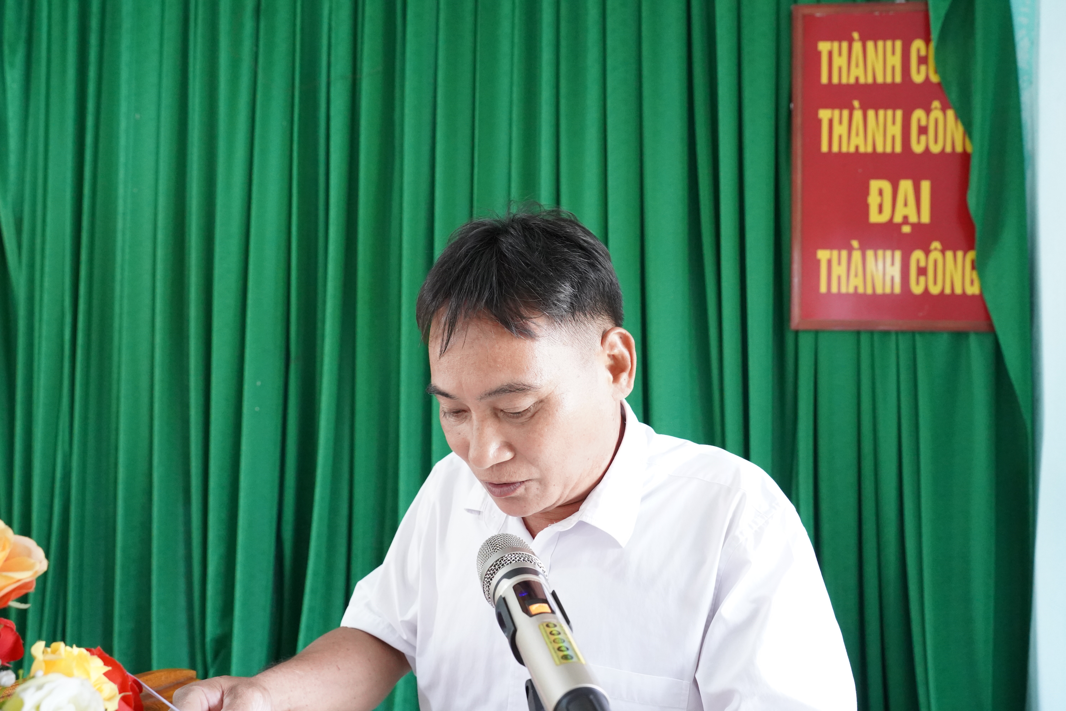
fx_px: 859
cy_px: 356
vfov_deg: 45.0
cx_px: 533
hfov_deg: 63.7
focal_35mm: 29
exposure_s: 1/125
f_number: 5.6
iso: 8000
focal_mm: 29
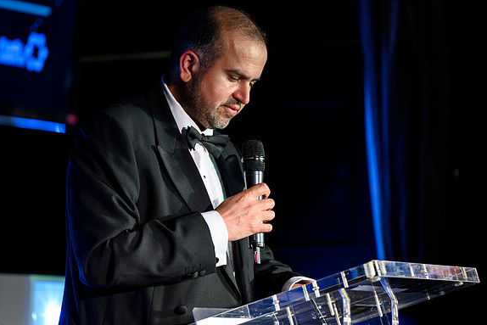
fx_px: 2733
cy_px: 163
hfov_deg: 10.2
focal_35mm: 202
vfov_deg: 6.8
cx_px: 244
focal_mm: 200
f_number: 4
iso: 3200
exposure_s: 1/200
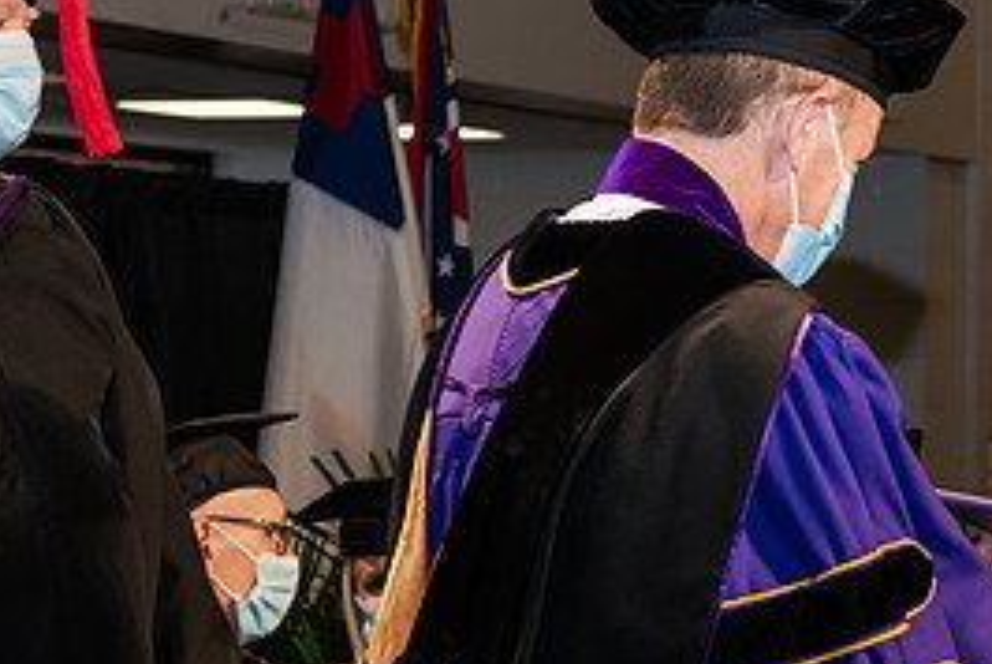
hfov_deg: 15.0
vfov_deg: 10.2
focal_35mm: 135
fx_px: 3724
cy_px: 450
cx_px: 951
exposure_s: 1/200
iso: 1600
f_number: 6.3
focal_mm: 62
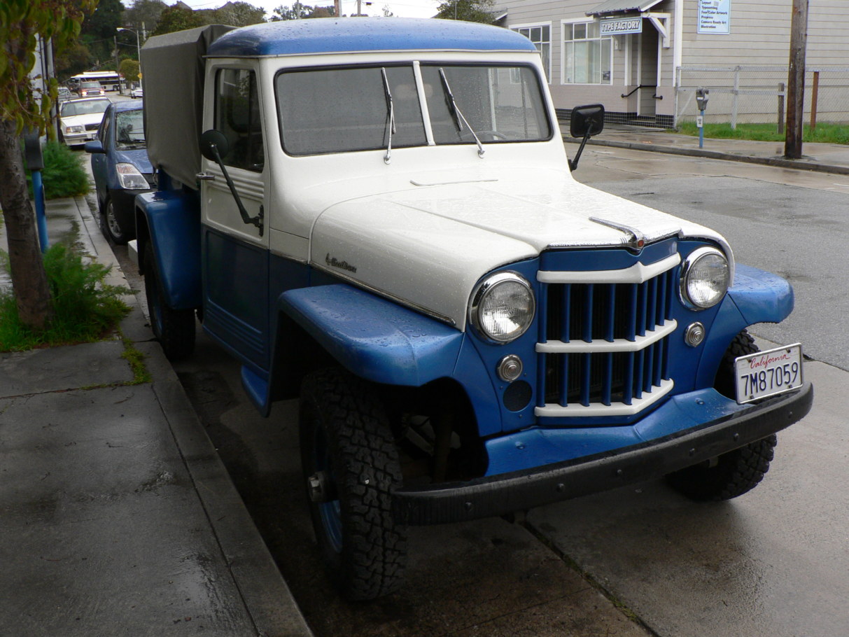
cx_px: 424
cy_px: 318
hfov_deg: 51.3
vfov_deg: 39.7
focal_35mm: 36
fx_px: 883
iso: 100
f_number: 3.6
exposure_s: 1/100
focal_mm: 6
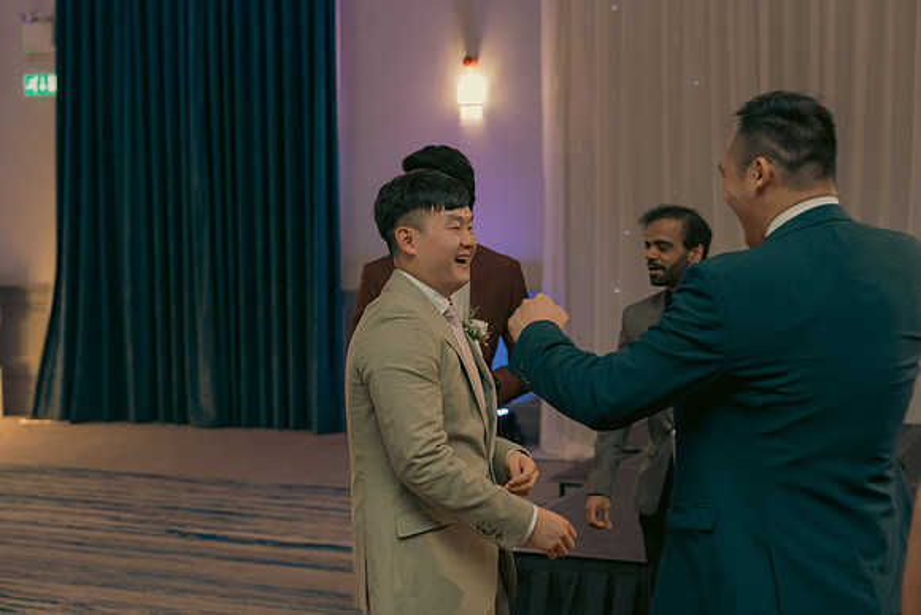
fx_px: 1459
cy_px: 308
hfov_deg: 35.0
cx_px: 460
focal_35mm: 57
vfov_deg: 23.8
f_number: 3.5
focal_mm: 57
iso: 2500
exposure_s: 1/160
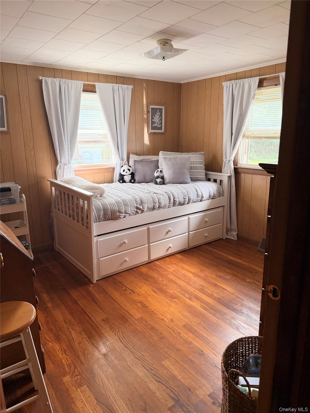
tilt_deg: -12.0
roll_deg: +1.5
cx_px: 155
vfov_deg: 71.6
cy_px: 206
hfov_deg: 56.8
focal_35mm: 24
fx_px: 287
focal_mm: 6.76
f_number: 1.78
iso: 200
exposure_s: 1/119
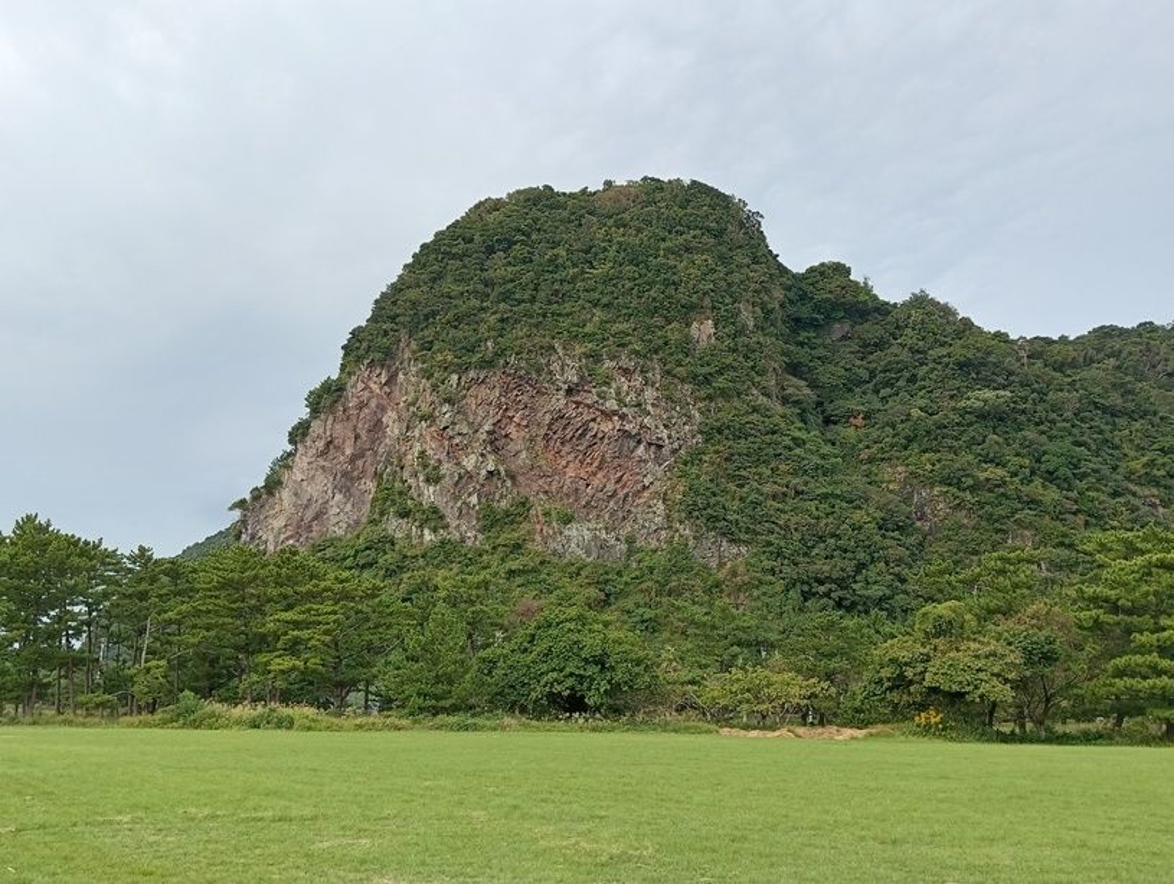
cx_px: 587
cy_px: 442
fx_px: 917
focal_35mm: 27
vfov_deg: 51.5
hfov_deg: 65.2
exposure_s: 1/235
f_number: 1.8
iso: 50
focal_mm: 3.98
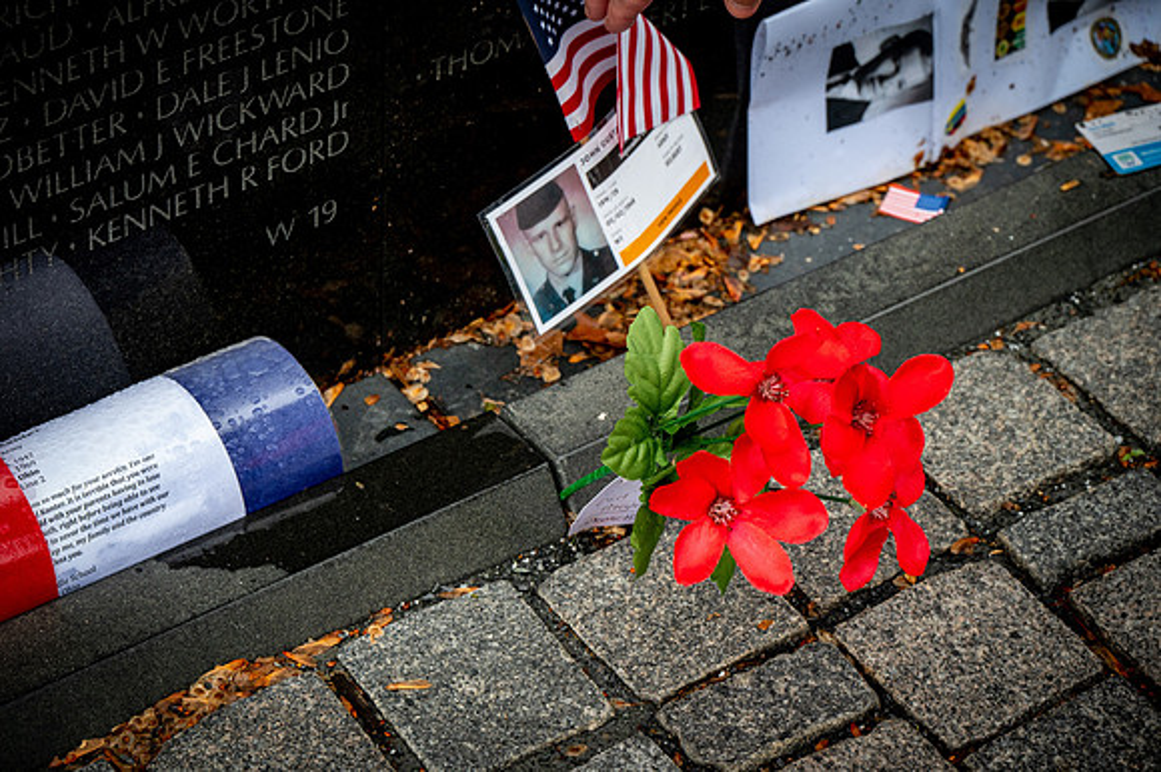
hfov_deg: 18.6
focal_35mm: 110
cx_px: 580
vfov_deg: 12.4
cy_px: 386
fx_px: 3545
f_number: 8
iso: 1400
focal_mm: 110
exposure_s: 1/640
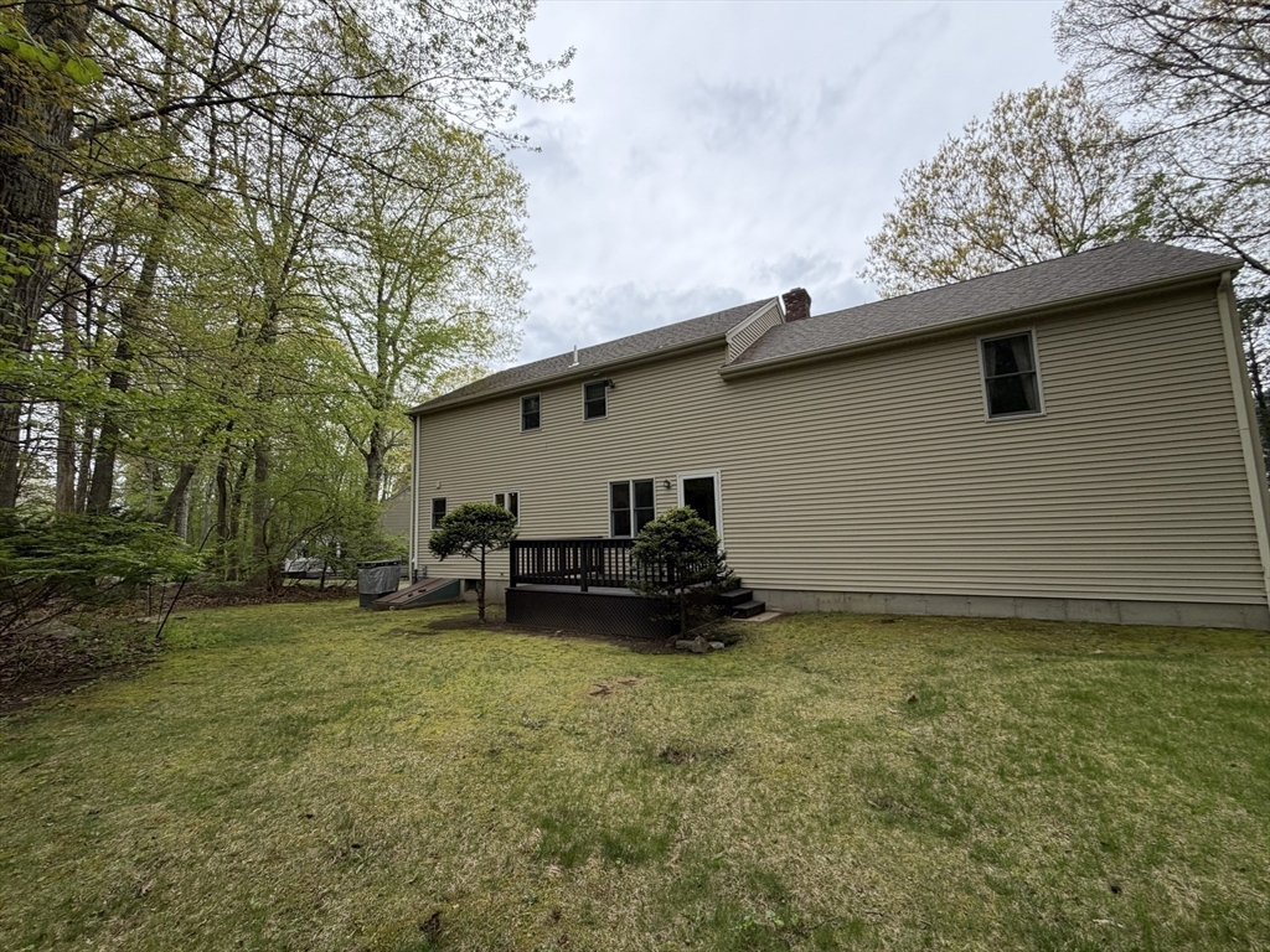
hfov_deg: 102.1
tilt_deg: +6.4
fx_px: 514
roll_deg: +1.6
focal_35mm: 14
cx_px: 635
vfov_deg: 85.7
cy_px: 476
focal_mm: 2.22
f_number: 2.2
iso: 40
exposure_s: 1/590
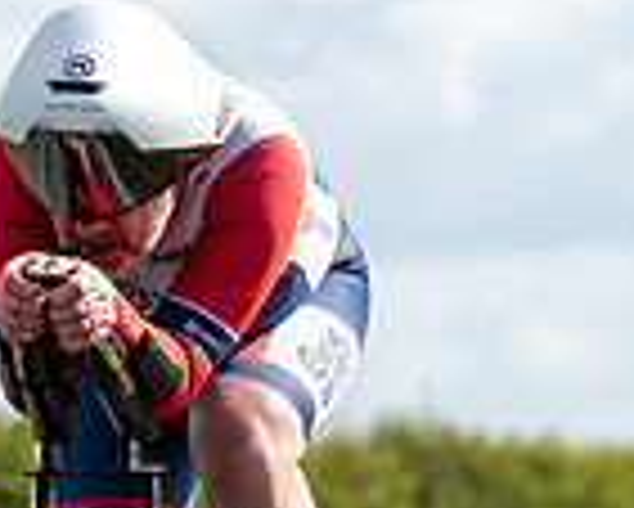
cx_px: 18
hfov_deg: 4.1
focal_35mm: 475
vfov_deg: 3.3
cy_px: 551
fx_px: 8919
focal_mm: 123
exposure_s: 1/1000
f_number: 4
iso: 100
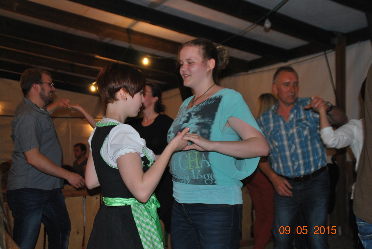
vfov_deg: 32.0
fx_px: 435
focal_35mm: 42
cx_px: 186
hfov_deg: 46.3
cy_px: 124
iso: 200
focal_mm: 28
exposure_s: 1/60
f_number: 4
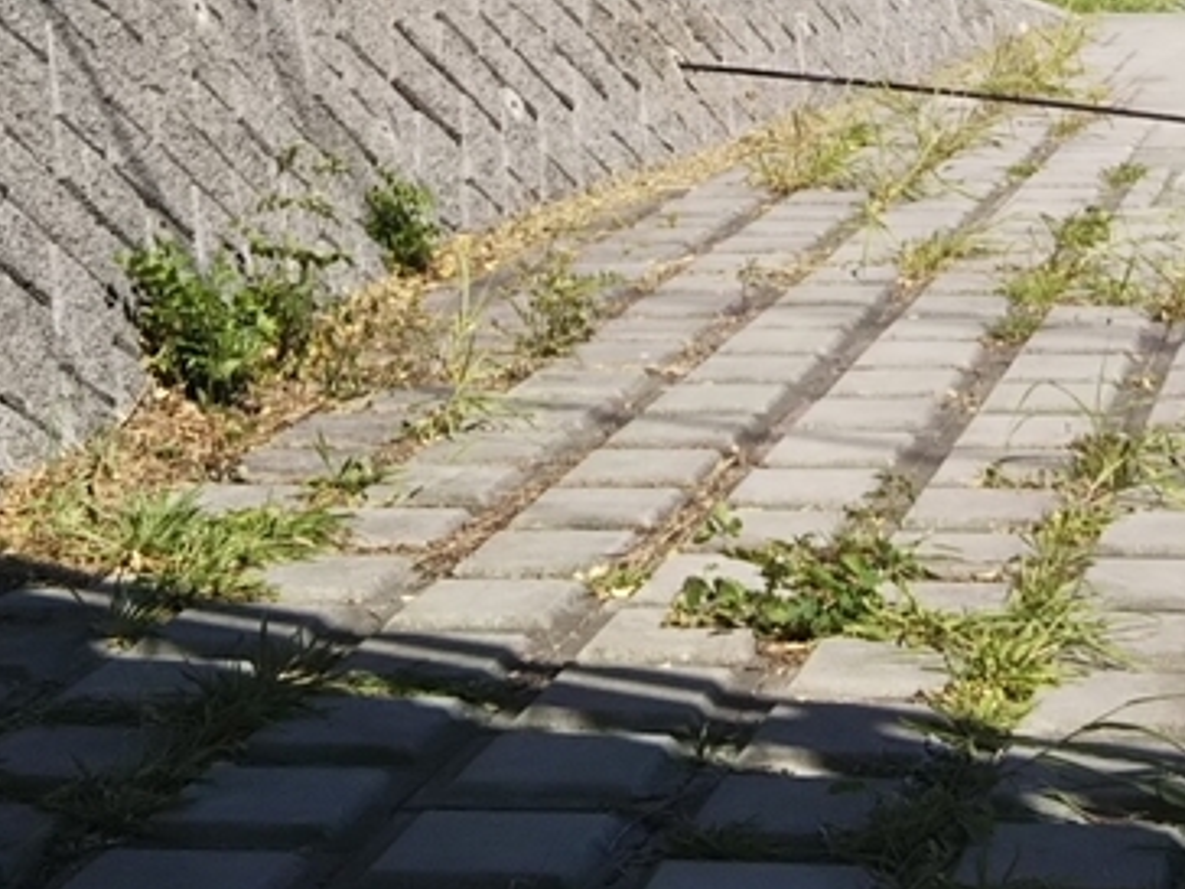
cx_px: 801
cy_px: -173
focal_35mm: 99
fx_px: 3389
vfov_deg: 14.5
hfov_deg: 19.8
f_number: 2.2
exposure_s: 1/1084
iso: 20
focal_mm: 4
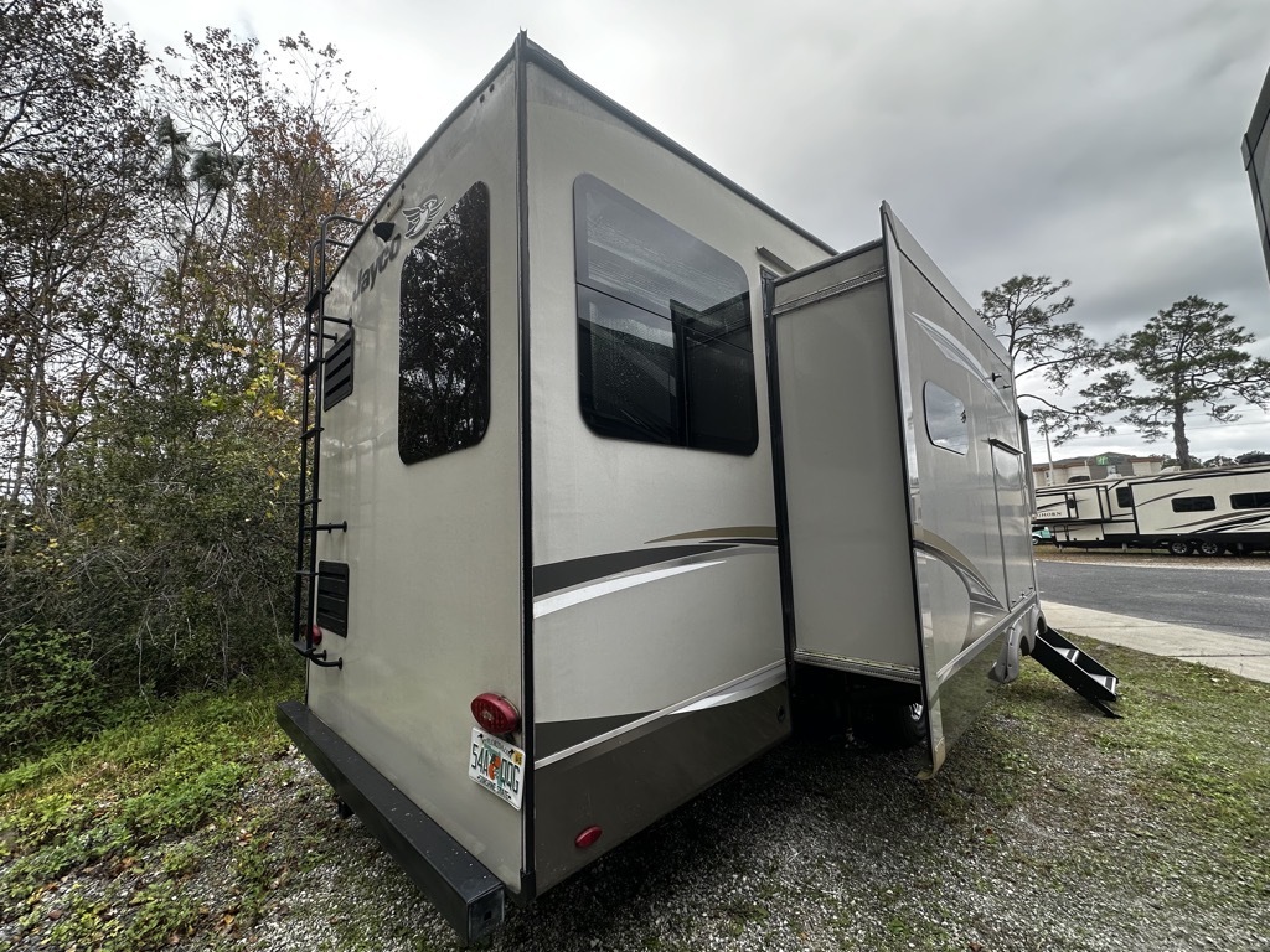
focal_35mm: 14
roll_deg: +2.3
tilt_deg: +6.9
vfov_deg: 85.7
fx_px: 514
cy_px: 476
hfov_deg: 102.1
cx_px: 635
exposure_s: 1/158
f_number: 2.2
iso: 40
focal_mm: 2.22
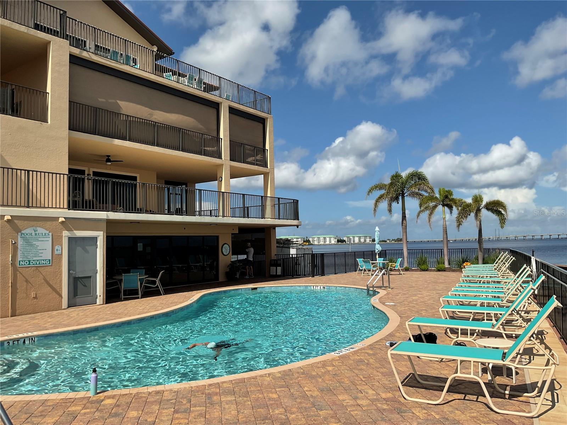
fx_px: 475
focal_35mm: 29
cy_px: 212
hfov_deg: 61.7
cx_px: 284
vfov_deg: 48.2
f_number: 1.8
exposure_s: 1/3322
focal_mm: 3
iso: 16
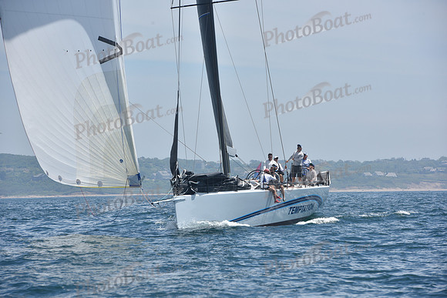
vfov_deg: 6.9
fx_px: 2484
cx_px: 224
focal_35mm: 200
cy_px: 149
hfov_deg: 10.3
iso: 250
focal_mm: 200
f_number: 10
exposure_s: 1/800
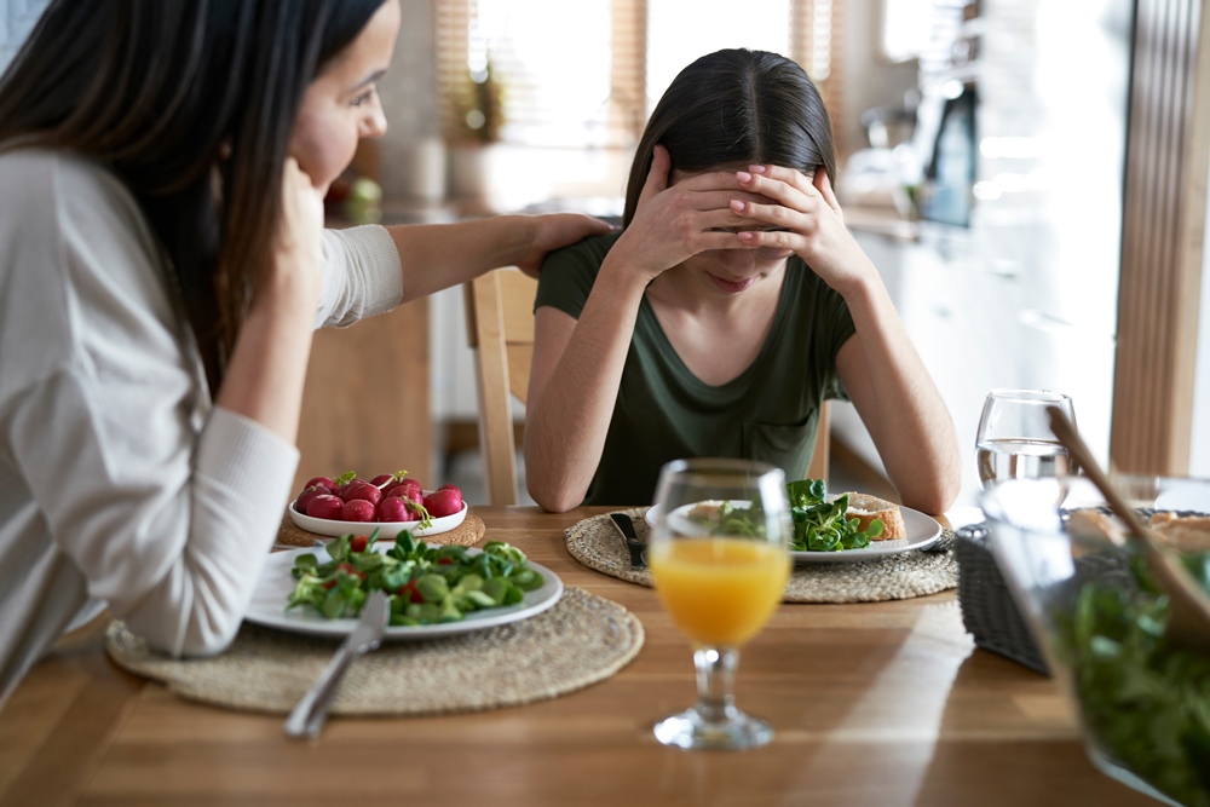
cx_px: 605
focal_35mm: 50
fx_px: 1681
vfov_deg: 27.0
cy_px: 404
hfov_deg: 39.6
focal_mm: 50
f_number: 2
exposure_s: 1/80
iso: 320
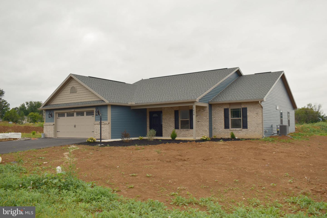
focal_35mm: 30
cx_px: 164
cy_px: 109
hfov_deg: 61.9
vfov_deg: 43.6
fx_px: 272
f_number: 5.6
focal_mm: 20
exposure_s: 1/200
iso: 100
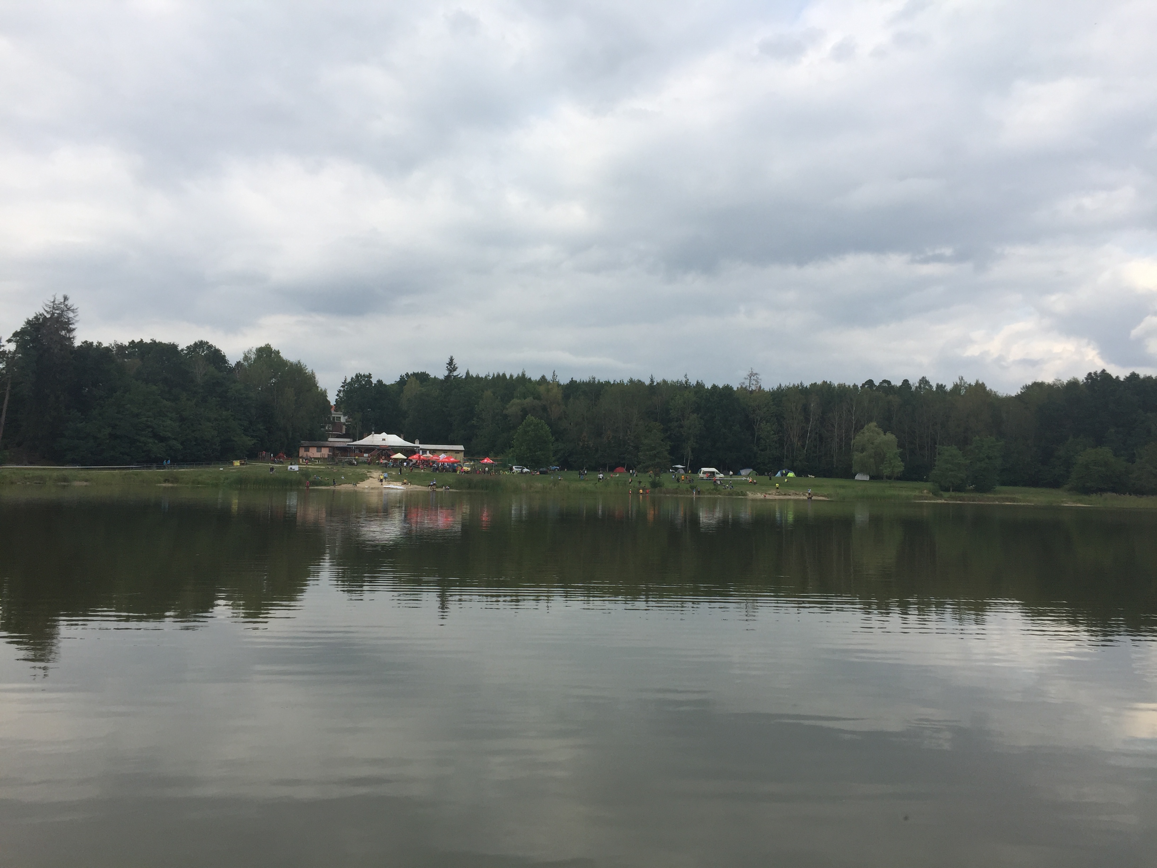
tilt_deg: +2.2
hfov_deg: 61.7
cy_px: 434
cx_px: 578
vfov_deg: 48.2
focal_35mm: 29
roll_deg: -1.1
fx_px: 969
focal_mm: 4.15
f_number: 2.2
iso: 32
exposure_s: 1/1163
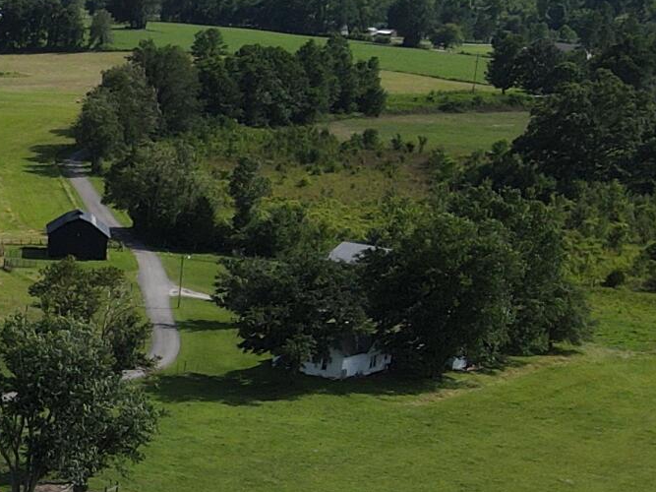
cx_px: -645
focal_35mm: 108
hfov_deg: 15.0
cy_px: 343
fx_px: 2046
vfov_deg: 13.7
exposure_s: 1/800
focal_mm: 4.5
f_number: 2.8
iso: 100
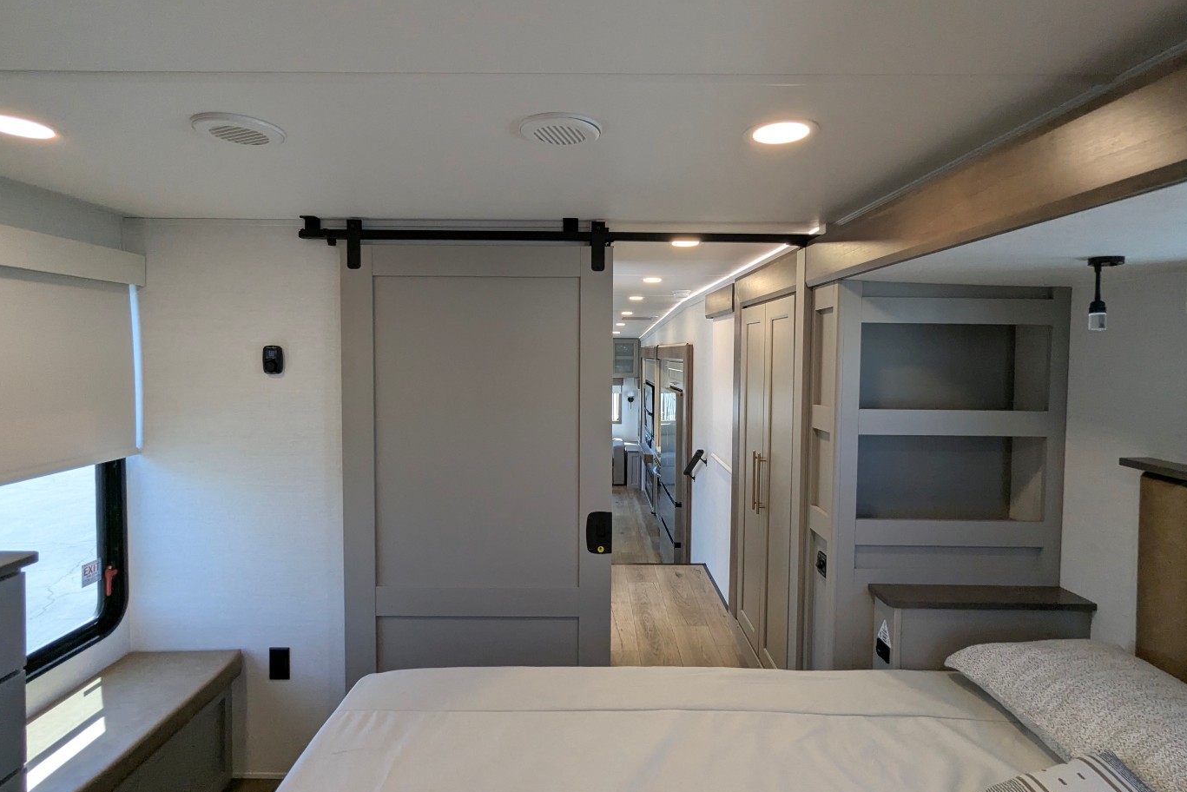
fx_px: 561
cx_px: 588
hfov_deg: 93.3
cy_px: 371
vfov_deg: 70.4
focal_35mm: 17
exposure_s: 1/169
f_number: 2.2
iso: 193
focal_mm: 2.35
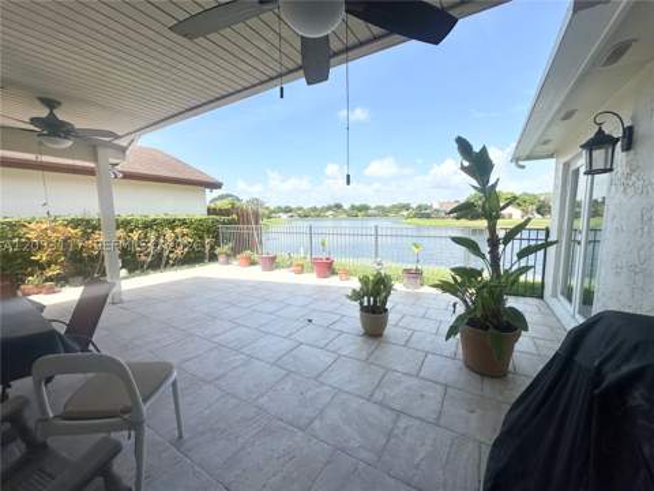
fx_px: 265
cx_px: 327
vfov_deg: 85.7
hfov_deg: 102.1
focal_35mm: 14
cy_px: 246
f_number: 2.2
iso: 50
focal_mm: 2.22
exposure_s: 1/2174
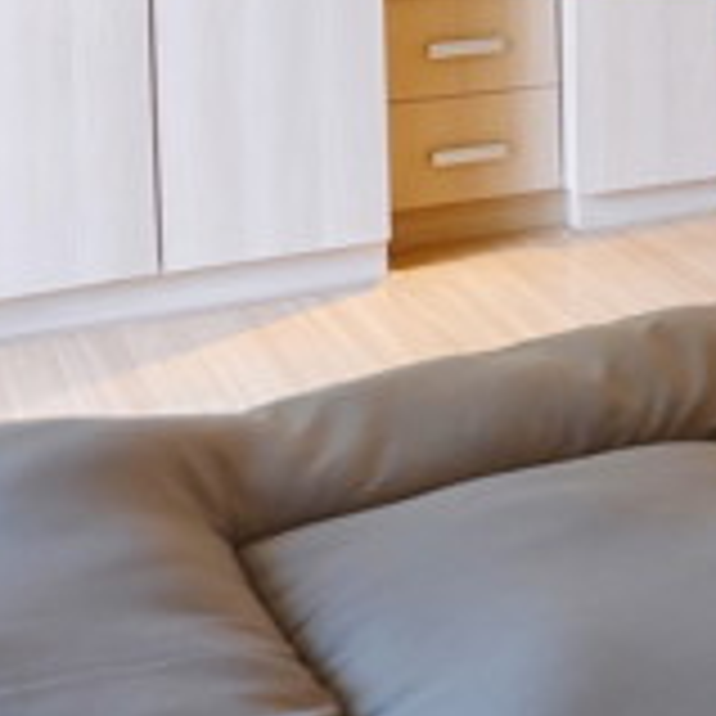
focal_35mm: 77
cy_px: -135
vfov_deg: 21.0
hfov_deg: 19.7
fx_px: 1802
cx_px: 1049
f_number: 3.5
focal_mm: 16
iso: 320
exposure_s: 1/30
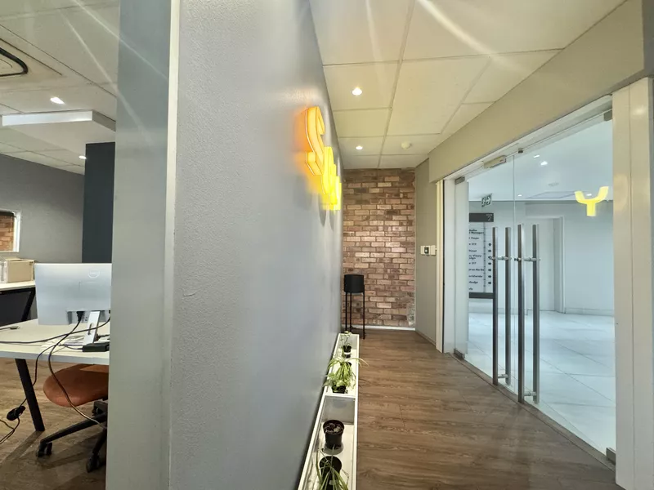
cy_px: 245
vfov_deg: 85.7
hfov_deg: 102.1
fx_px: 265
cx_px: 327
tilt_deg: +1.0
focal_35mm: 14
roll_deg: -0.5
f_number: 2.2
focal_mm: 2.22
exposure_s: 1/50
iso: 500
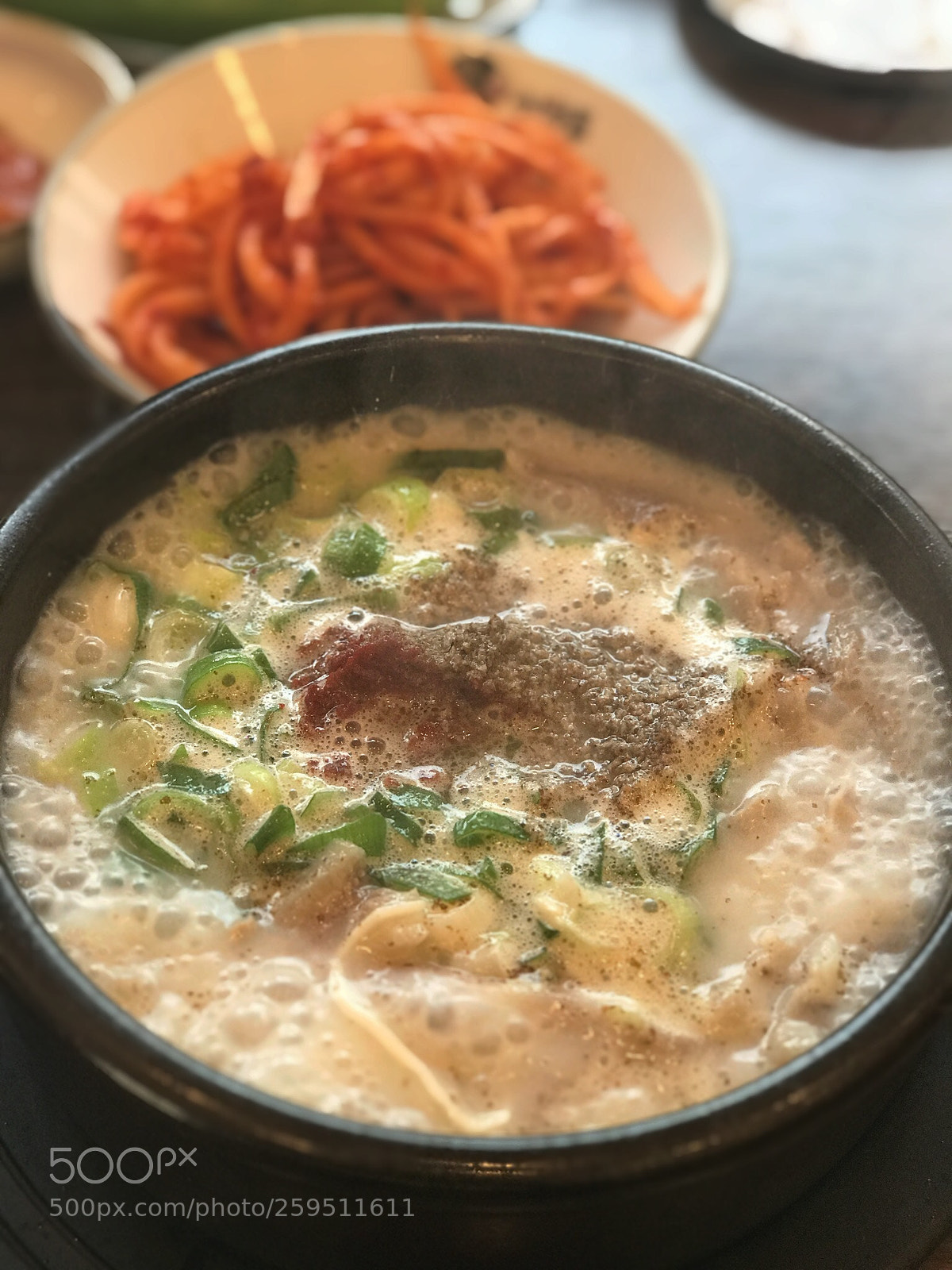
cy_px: 635
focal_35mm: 57
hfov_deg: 25.7
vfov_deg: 33.8
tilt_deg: -49.5
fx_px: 2090
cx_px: 476
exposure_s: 1/60
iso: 64
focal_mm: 6.6
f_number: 2.8
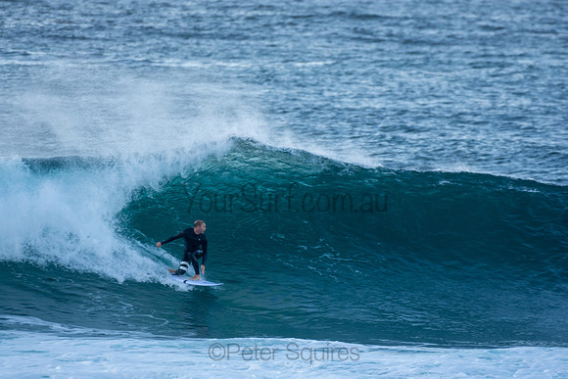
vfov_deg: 1.8
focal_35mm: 750
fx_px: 11836
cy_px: 190
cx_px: 284
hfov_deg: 2.7
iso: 450
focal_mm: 500
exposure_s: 1/400
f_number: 5.6
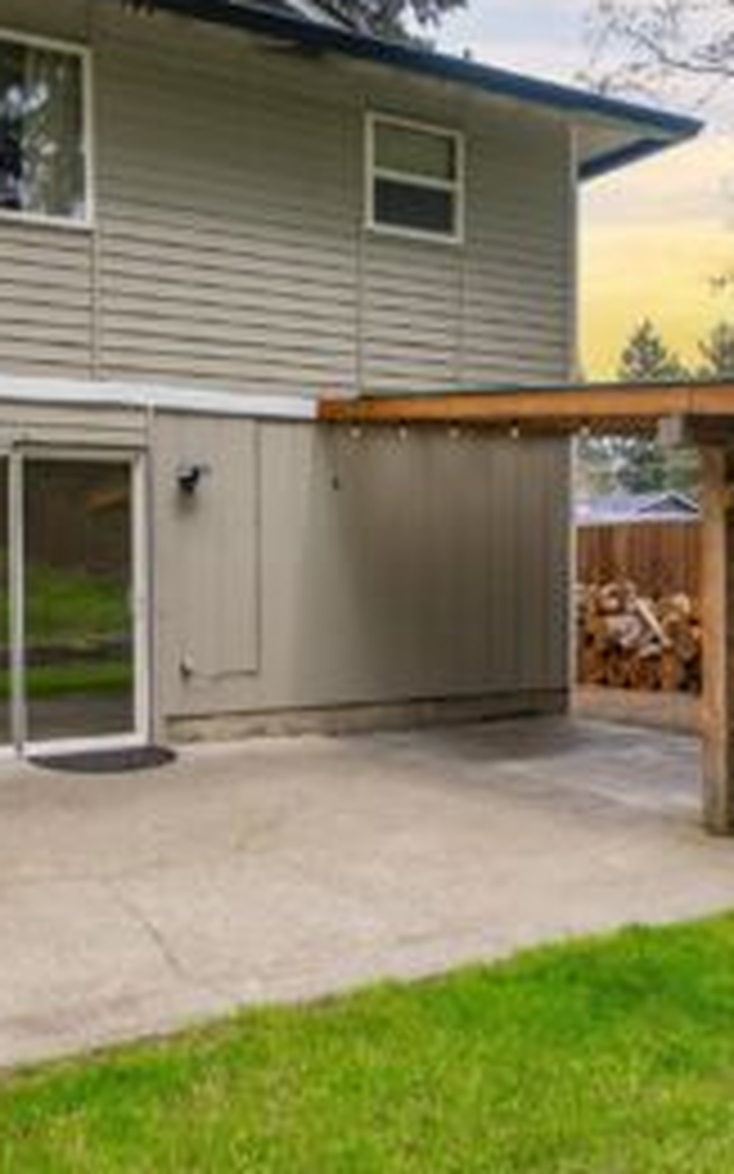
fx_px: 1153
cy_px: 587
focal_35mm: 36
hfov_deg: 35.3
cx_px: 338
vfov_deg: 54.0
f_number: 7.1
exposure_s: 1/30
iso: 80
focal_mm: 23
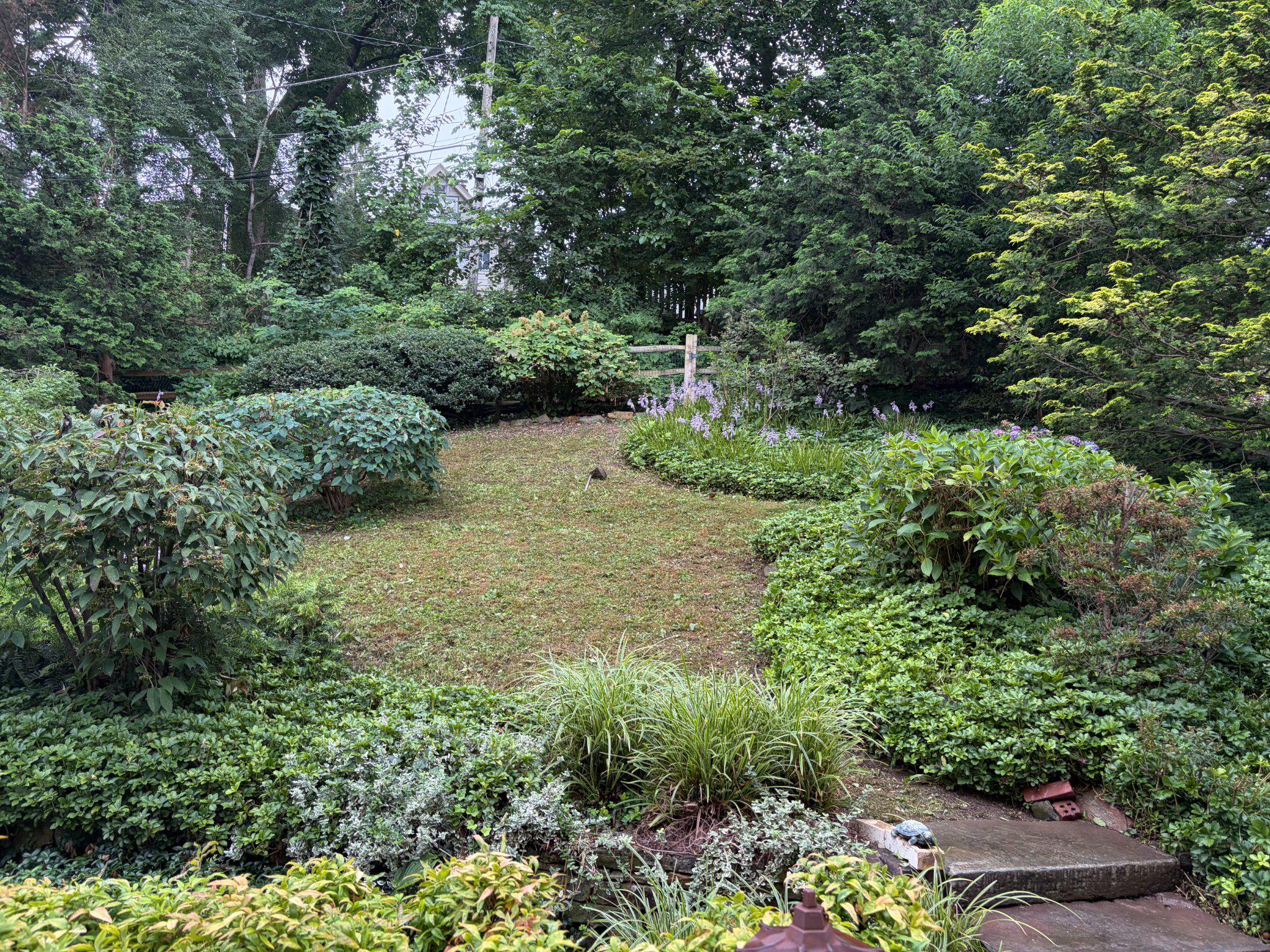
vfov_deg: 53.1
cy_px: 476
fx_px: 954
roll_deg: -1.3
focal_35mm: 26
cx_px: 635
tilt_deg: +5.0
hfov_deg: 67.3
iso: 125
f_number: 1.6
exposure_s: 1/142
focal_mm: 5.96
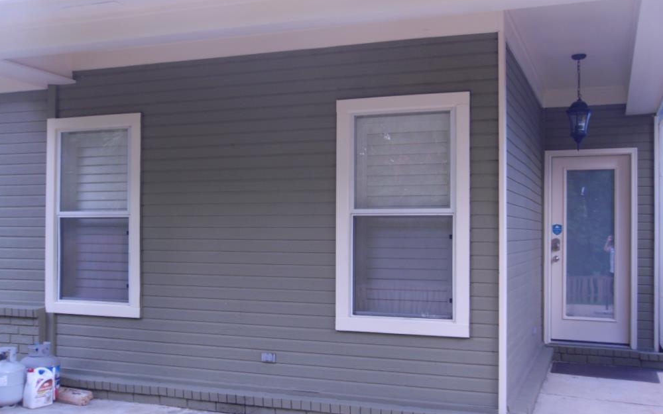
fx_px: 687
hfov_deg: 51.5
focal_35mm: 38
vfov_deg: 33.6
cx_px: 335
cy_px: 223
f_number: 3.5
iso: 80
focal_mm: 6.3
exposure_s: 1/45
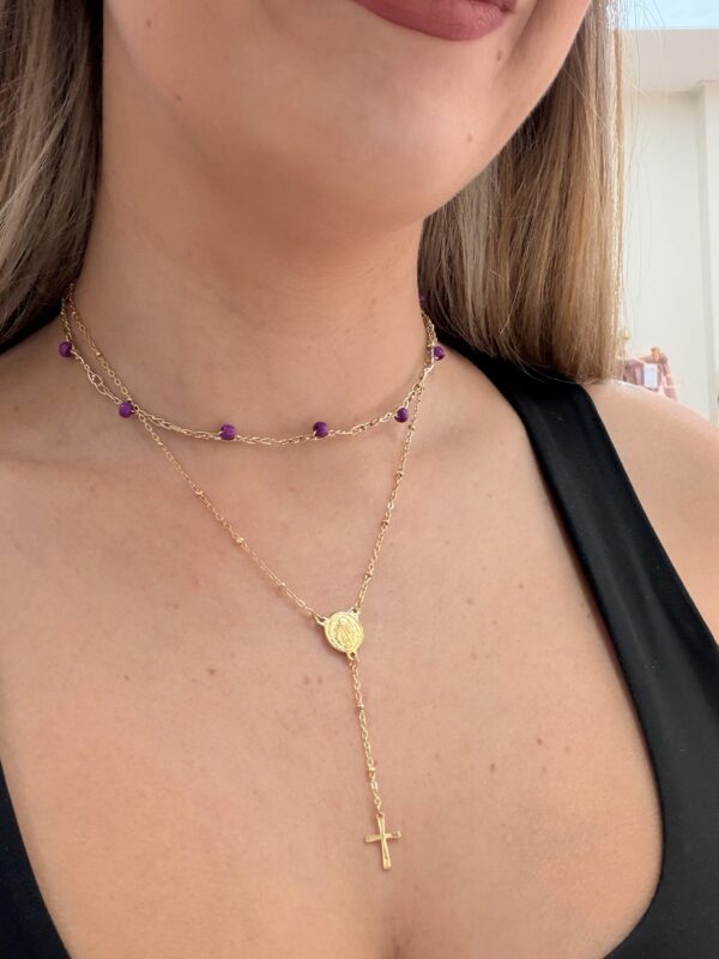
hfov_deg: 46.8
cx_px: 360
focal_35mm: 30
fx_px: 831
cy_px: 480
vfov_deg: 60.0
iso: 160
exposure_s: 1/100
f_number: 1.9
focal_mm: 2.71
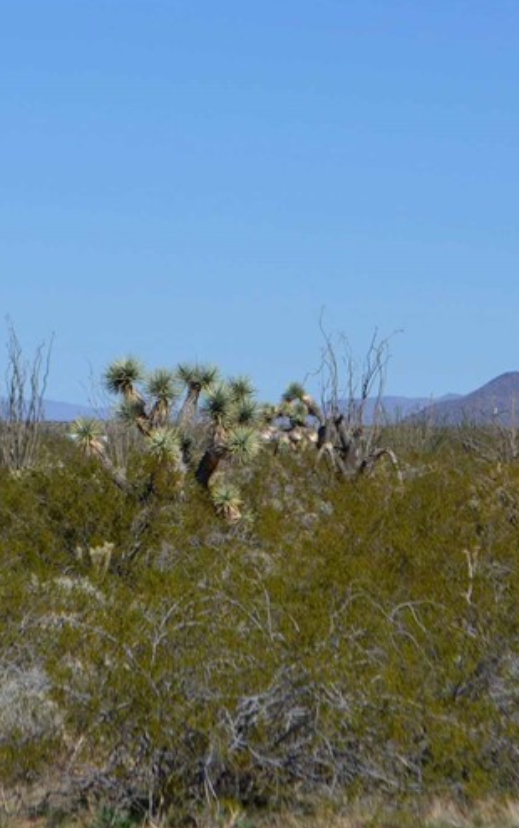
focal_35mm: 184
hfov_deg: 7.1
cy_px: 244
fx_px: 4161
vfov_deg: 11.4
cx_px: 218
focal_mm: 55
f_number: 8
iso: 400
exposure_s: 1/2000
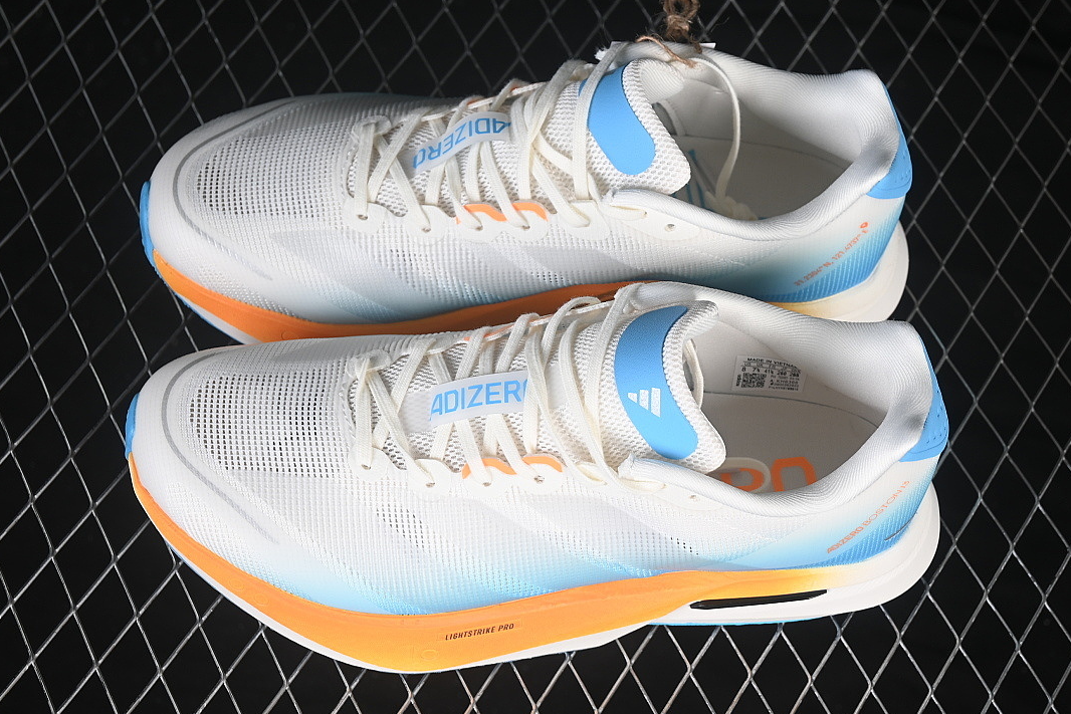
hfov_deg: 26.6
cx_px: 532
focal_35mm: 76
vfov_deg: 18.0
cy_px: 360
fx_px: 2261
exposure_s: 1/80
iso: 160
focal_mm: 50
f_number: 7.1
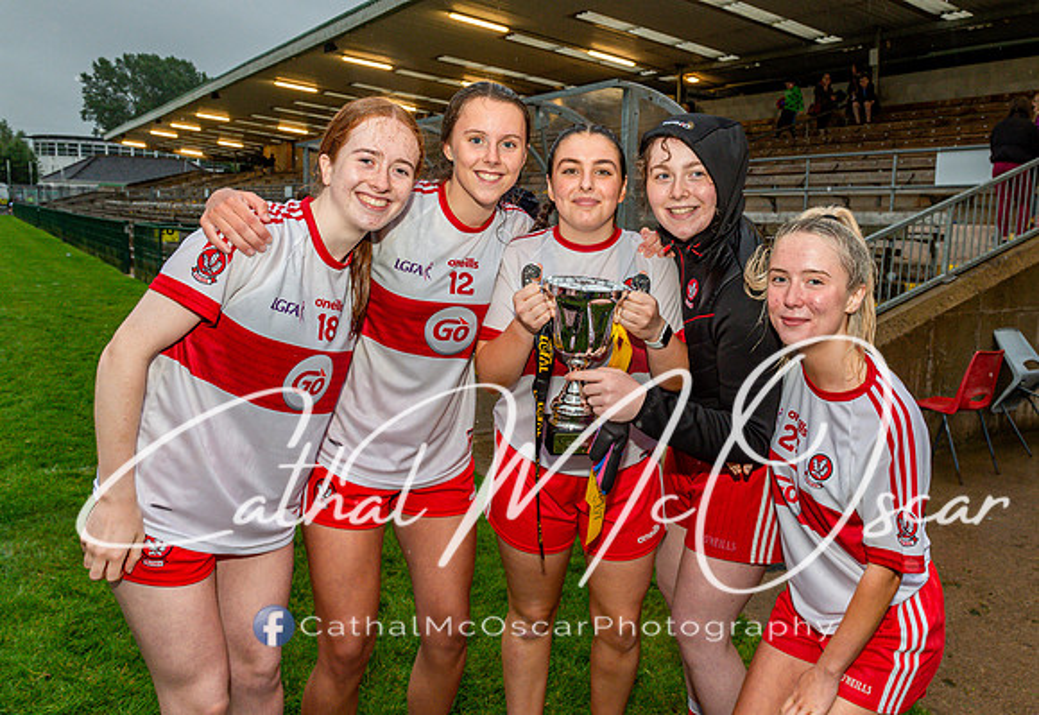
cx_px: 620
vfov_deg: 46.6
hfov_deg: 63.8
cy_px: 303
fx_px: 826
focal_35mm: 28
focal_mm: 24
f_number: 4.5
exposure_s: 1/100
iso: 1600
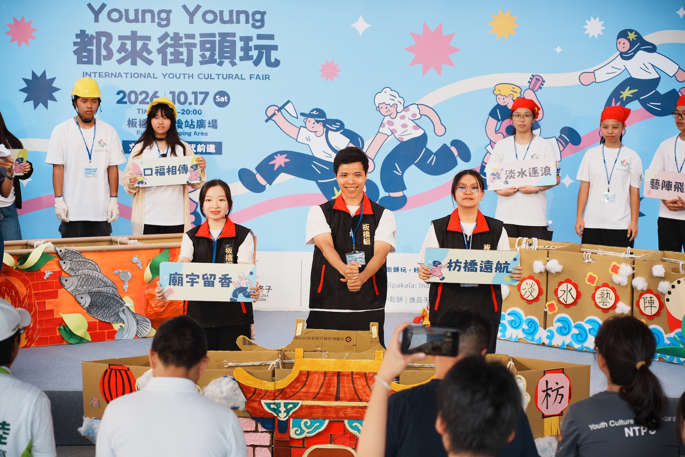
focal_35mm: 75
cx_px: 342
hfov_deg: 27.0
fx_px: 1427
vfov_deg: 18.2
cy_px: 228
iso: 125
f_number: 4
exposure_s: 1/250
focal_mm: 75
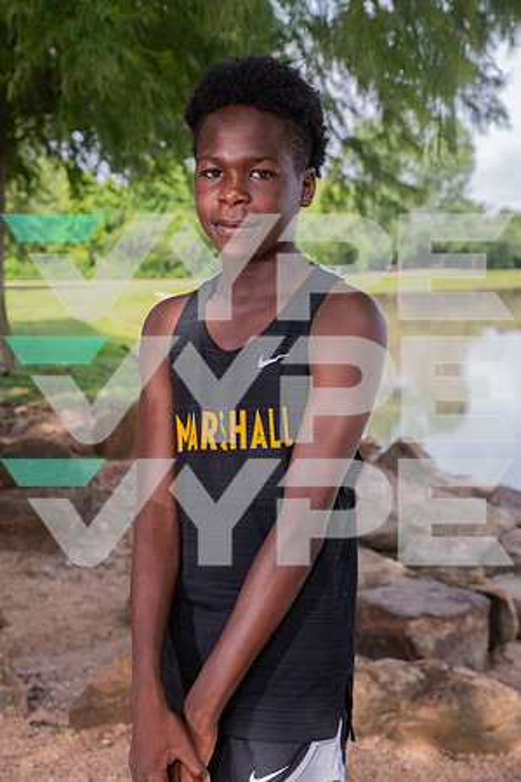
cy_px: 391
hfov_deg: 24.6
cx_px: 260
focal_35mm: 55
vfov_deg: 36.2
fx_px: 1194
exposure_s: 1/320
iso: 320
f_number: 7.1
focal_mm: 55
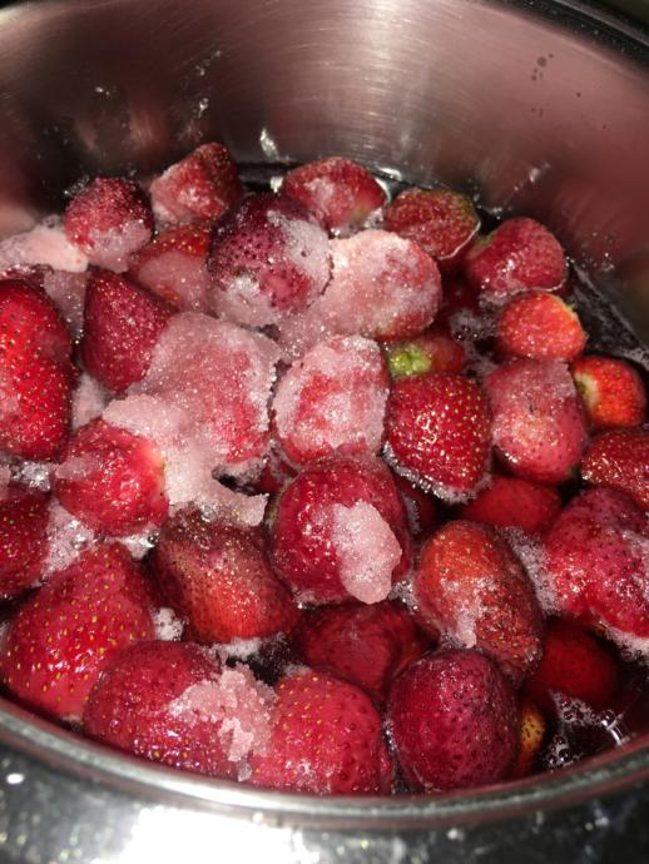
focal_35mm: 29
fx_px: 724
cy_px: 432
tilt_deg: -55.3
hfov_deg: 48.3
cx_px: 324
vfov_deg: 61.6
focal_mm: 4.15
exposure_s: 1/33
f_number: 2.2
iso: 25
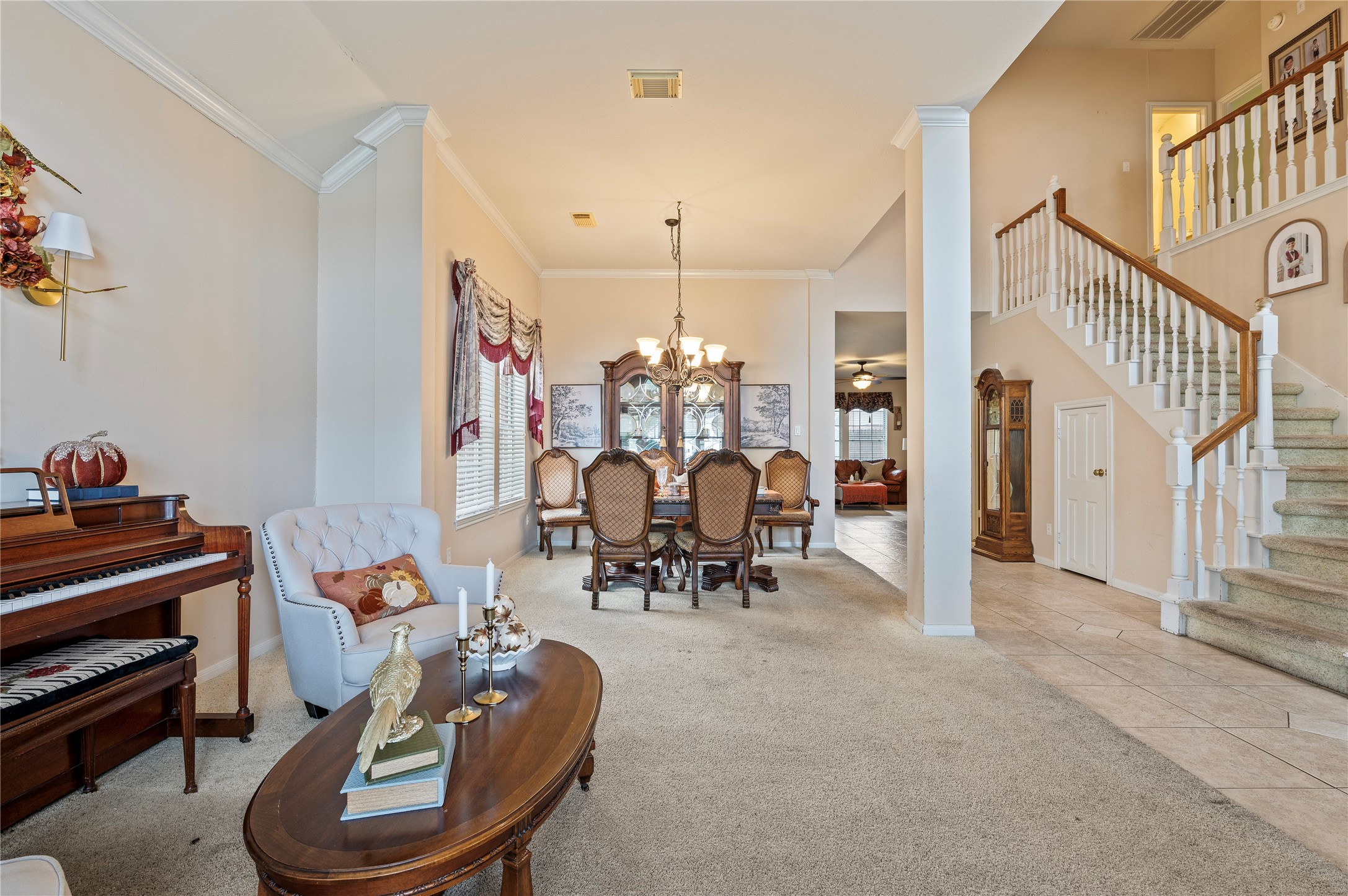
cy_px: 448
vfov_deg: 73.7
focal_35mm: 16
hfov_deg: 96.8
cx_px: 674
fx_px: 599
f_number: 6.3
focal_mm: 16
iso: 125
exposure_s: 1/2.5
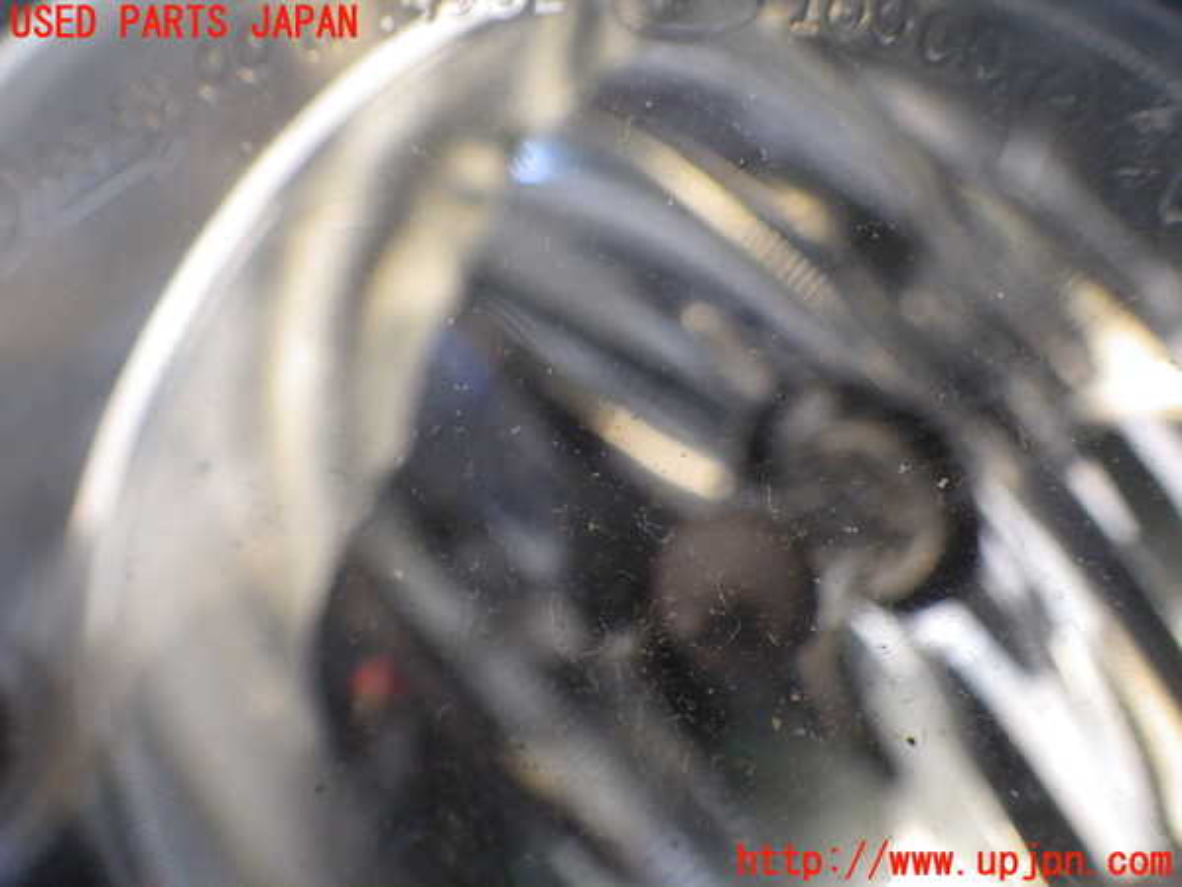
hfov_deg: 58.4
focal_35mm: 31
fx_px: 1059
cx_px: 591
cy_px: 444
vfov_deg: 45.4
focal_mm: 5.5
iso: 1250
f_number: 2.3
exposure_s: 1/45
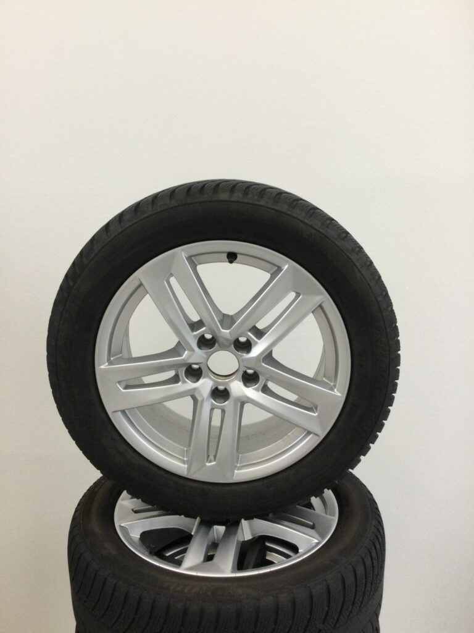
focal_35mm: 31
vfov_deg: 58.4
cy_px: 316
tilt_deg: -12.5
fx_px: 566
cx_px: 237
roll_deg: +2.6
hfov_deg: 45.4
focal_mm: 3.3
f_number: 2.4
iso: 50
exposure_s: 1/33
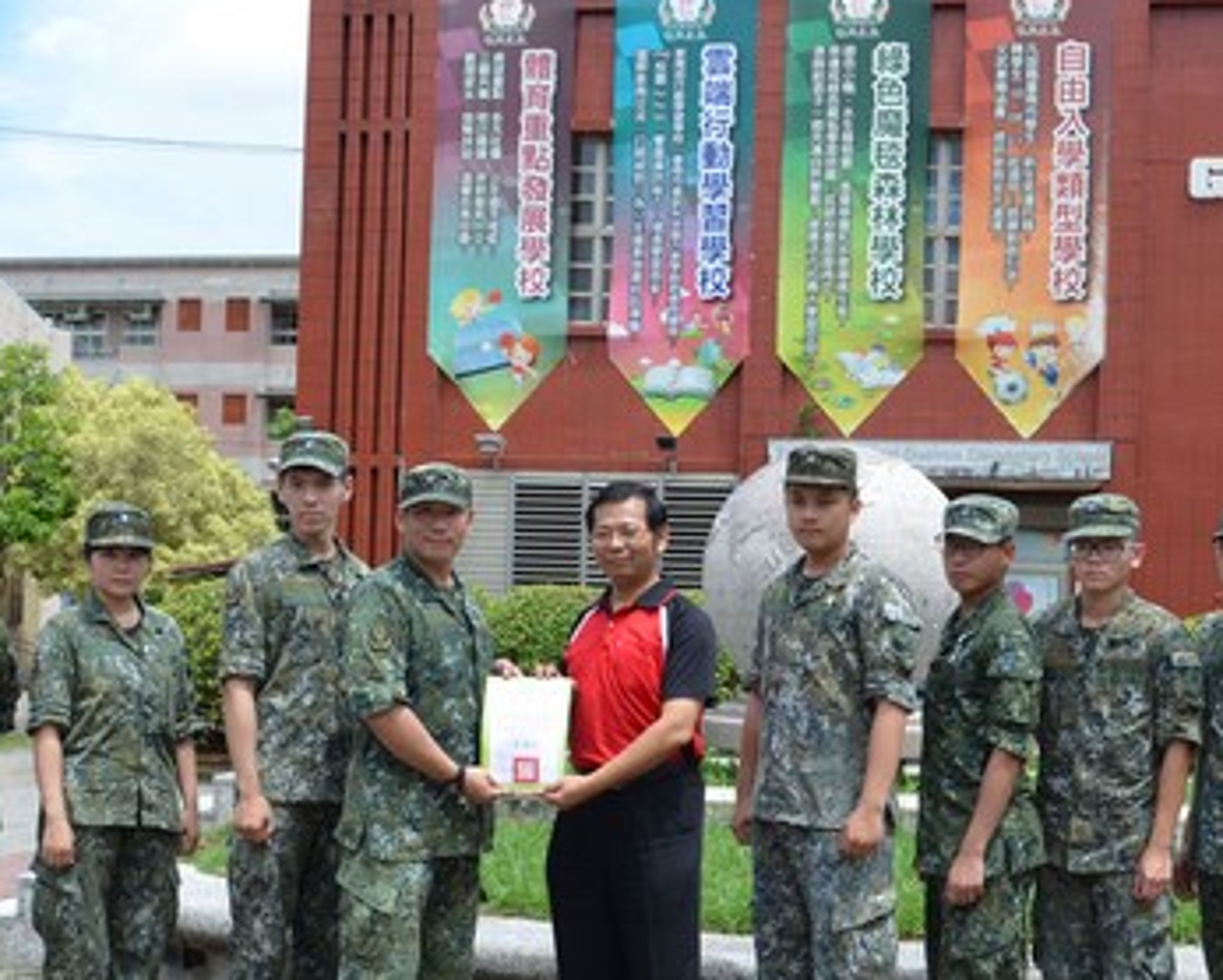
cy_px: 627
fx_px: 2064
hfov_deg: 33.0
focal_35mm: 57
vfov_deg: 26.6
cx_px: 620
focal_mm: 22
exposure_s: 1/250
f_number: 8
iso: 140
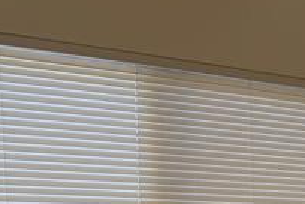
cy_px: 320
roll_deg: +0.6
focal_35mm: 125
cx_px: 541
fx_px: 1059
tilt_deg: -3.2
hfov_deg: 14.5
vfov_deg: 10.5
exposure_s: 1/120
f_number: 1.78
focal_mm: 6.76
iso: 100
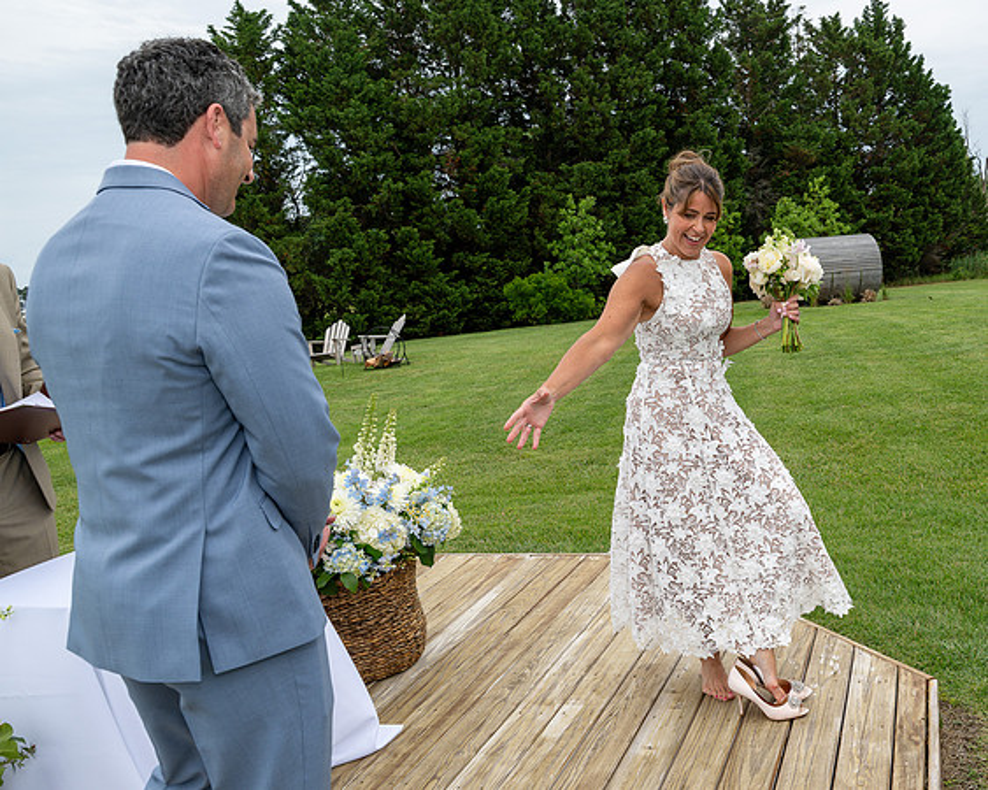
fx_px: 940
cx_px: 702
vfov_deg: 45.6
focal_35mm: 32
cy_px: 384
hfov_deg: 53.7
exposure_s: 1/250
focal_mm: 24
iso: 110
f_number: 7.1
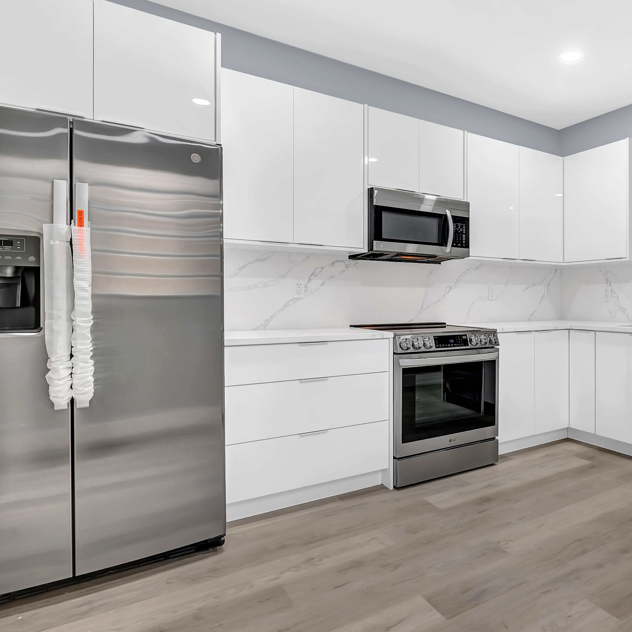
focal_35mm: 23
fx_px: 475
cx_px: 448
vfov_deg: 67.2
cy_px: 308
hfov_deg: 64.5
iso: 640
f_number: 8
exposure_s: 1/40
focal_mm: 15
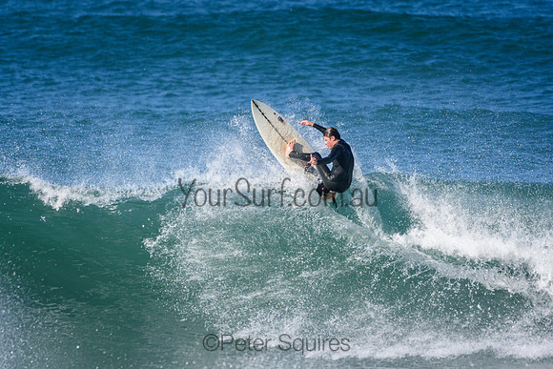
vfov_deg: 1.8
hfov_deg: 2.7
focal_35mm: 750
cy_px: 184
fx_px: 11525
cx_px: 276
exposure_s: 1/4000
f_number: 5.6
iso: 720
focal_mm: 500
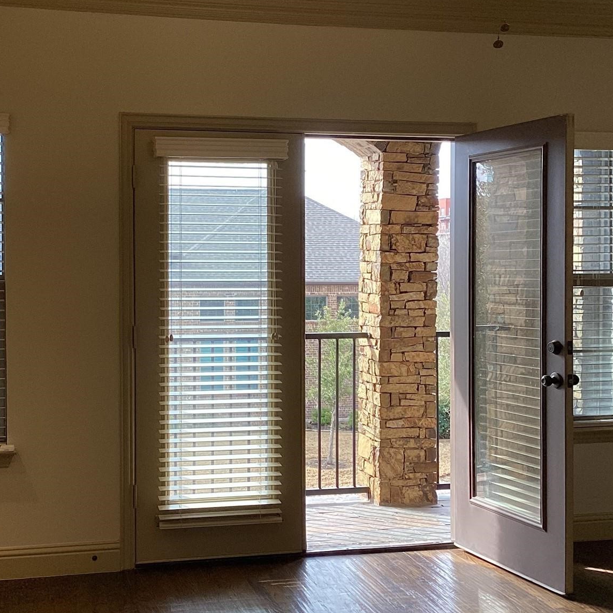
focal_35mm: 49
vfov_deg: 34.6
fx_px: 982
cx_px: 243
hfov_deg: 34.6
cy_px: 276
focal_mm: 3.3
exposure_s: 1/120
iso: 50
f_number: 2.4
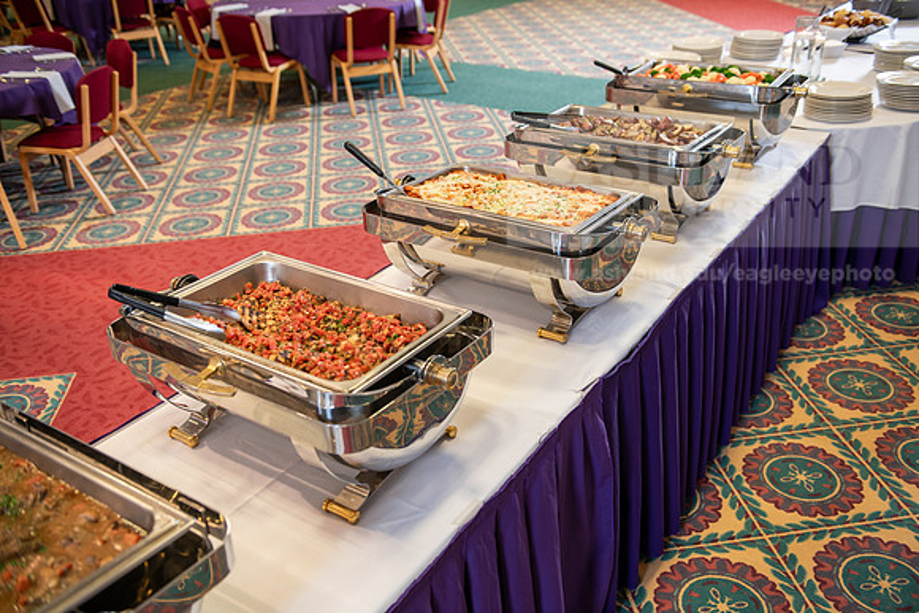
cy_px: 306
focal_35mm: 34
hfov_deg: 55.8
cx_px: 460
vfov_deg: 38.9
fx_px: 868
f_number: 3.2
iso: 500
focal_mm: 34
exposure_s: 1/80
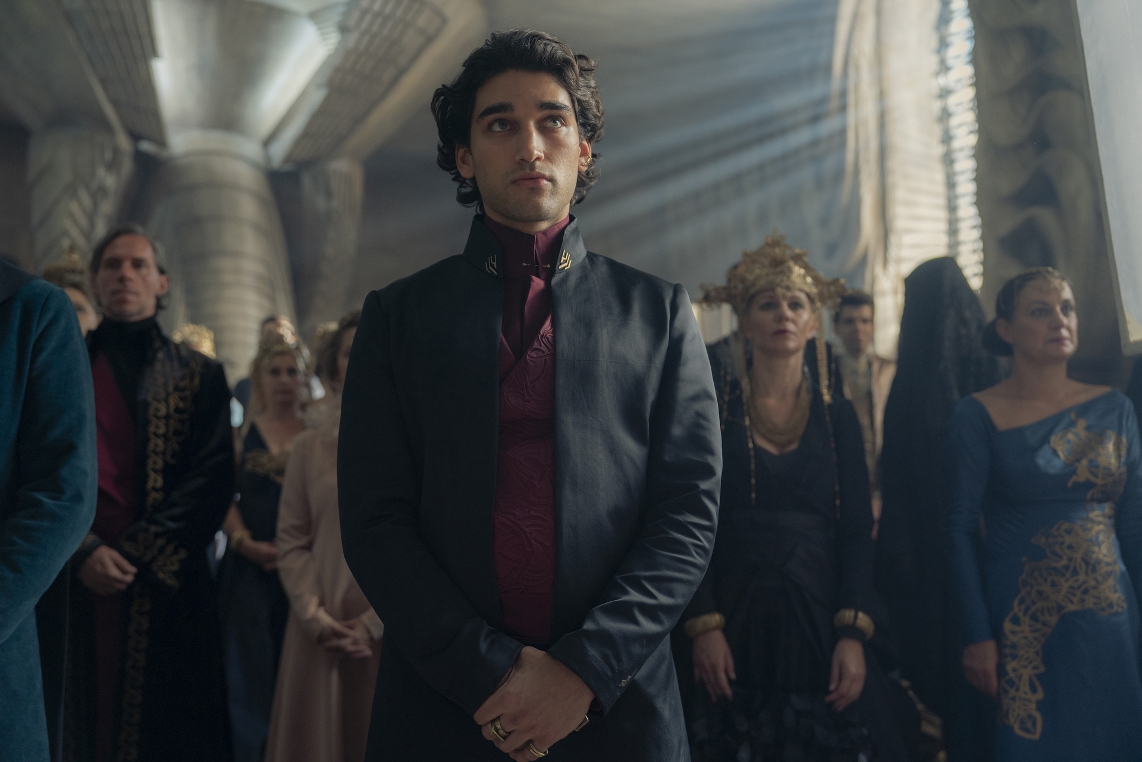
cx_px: 571
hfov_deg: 48.5
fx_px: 1269
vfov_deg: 33.4
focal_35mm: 40
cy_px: 381
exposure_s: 1/160
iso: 1000
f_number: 2.8
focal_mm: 40
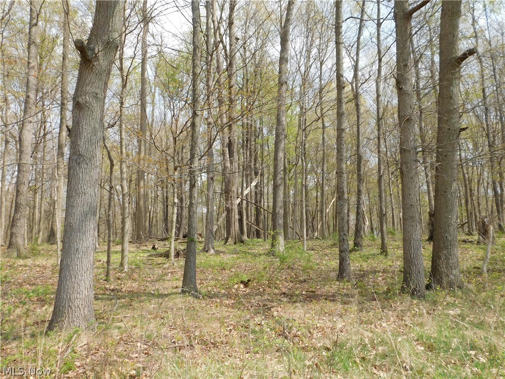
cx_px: 252
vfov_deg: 46.8
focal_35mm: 30
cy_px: 190
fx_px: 438
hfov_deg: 60.0
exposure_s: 1/640
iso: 125
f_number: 3.2
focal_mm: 5.3
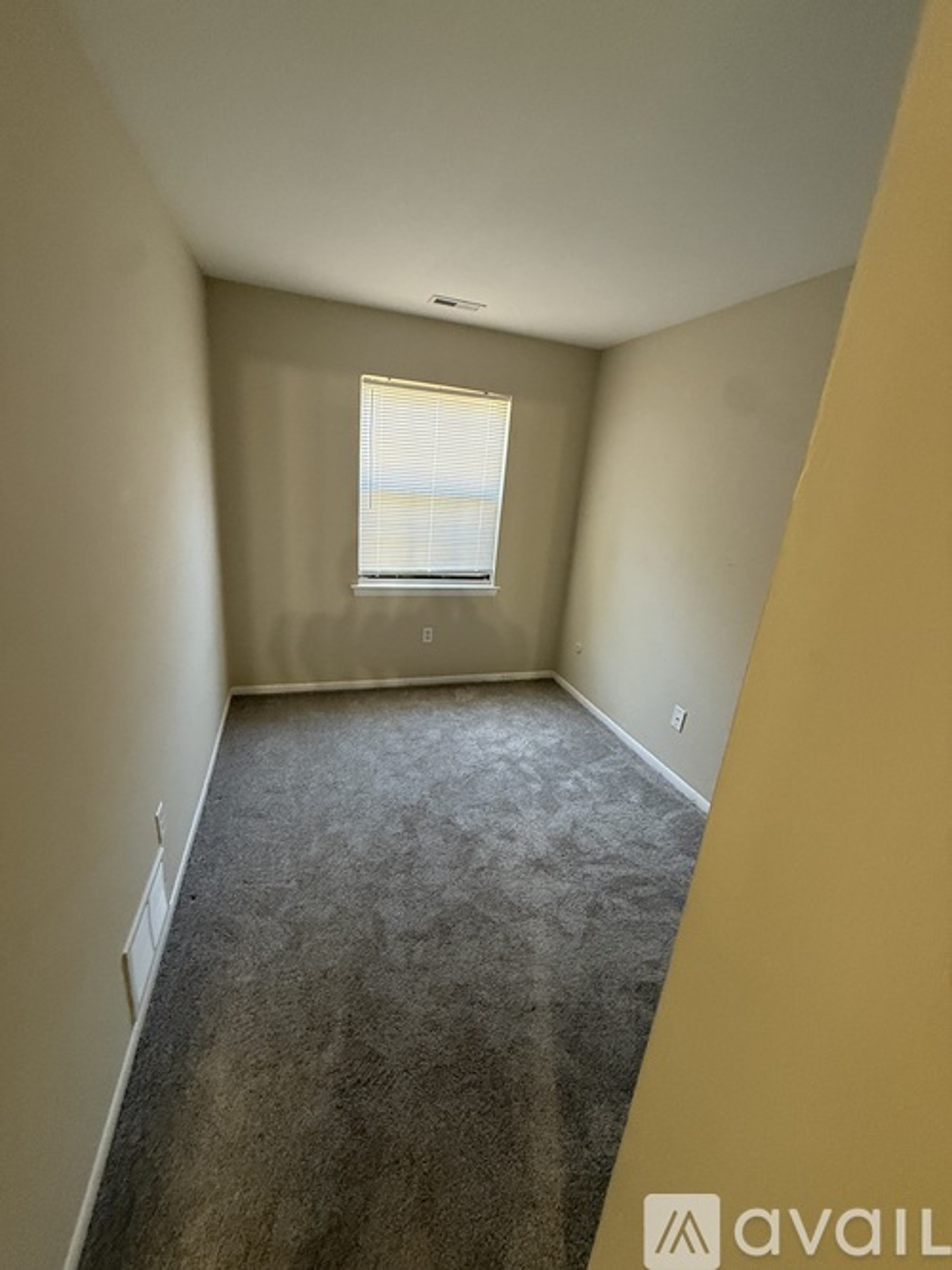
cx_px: 476
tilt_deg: -17.3
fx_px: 514
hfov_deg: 85.7
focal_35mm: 14
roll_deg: -5.2
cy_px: 635
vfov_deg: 102.1
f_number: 2.2
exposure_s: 1/60
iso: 400
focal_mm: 2.22
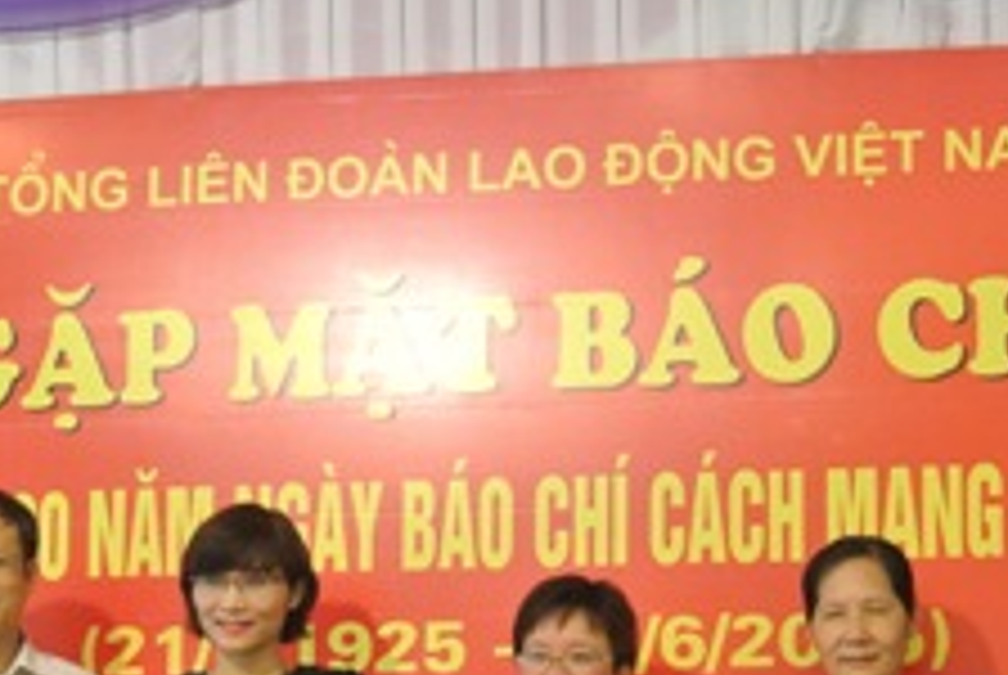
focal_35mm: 101
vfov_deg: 13.2
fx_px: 2832
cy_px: 826
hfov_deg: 20.2
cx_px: 614
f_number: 4
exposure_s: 1/60
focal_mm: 14.5
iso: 1250
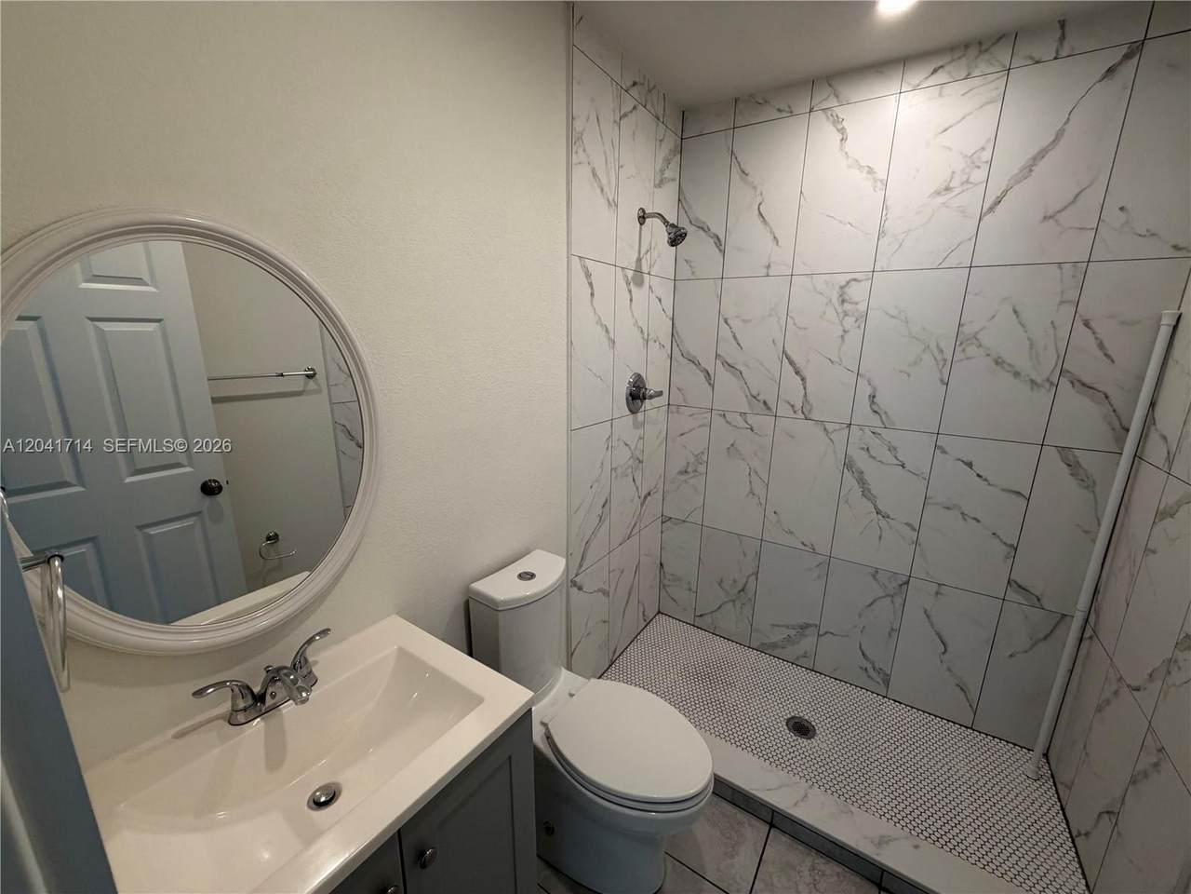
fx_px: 482
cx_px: 596
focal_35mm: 14
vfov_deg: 85.7
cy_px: 447
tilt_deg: -13.4
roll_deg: -1.0
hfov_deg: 102.1
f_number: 2.2
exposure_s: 1/120
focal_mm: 2.22
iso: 200
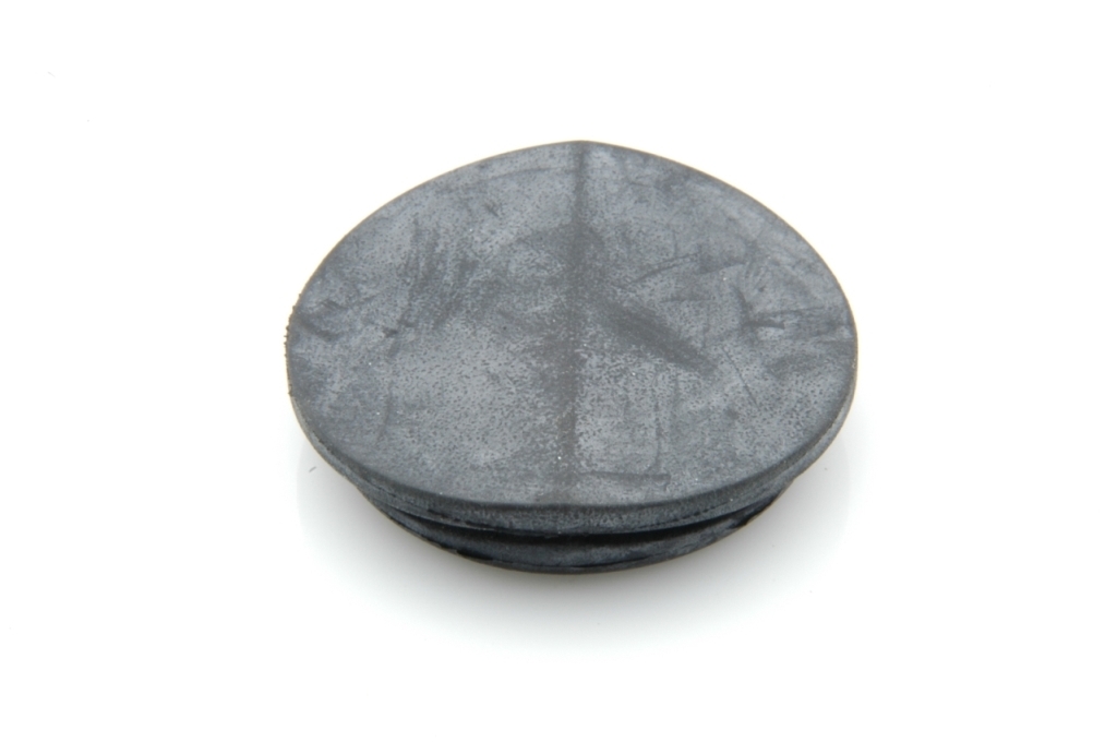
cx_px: 558
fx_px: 3254
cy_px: 371
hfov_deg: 19.5
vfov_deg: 13.0
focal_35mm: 105
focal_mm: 70
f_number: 29
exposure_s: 1.3
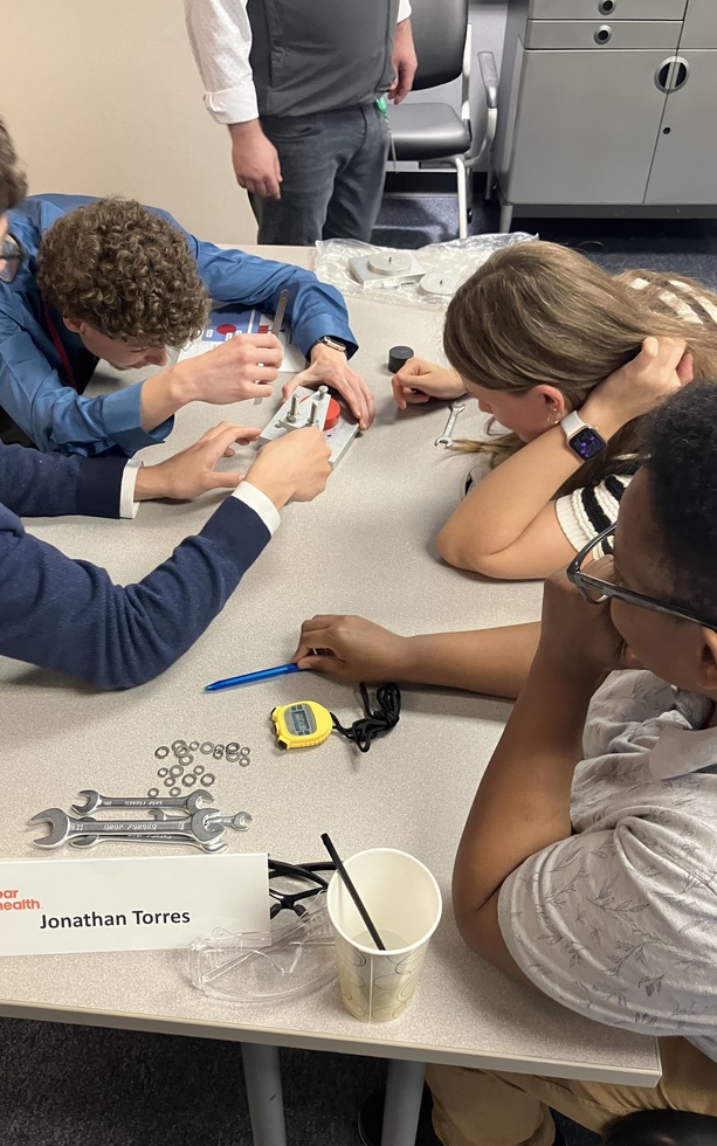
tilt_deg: -43.1
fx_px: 969
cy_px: 554
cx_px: 288
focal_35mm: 31
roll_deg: +2.4
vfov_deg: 61.2
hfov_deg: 40.4
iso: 200
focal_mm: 3.99
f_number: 1.8
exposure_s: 1/60
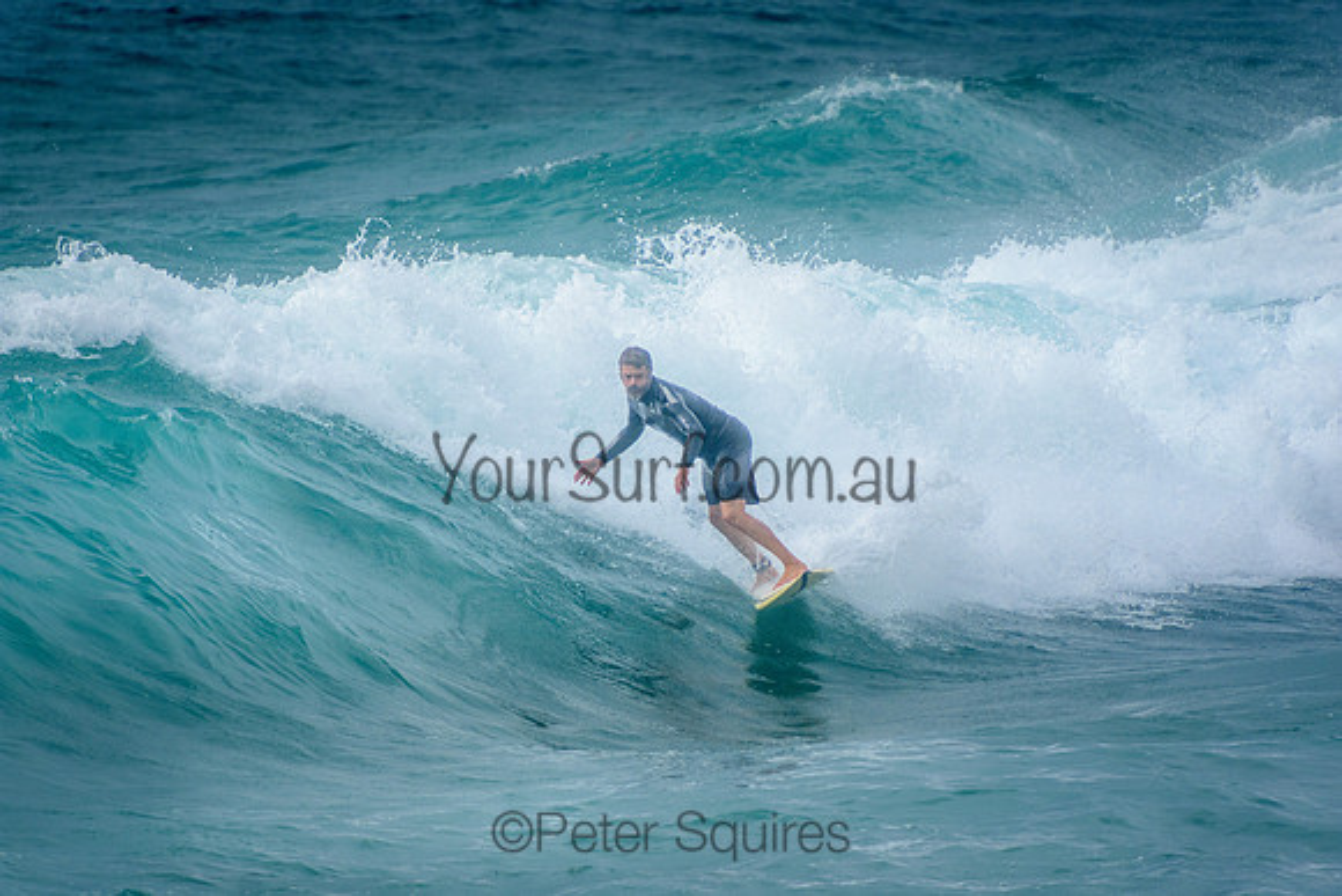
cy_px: 448
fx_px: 22371
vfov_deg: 2.3
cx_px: 671
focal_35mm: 600
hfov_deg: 3.4
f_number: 5.6
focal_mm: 400
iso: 360
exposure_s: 1/2000
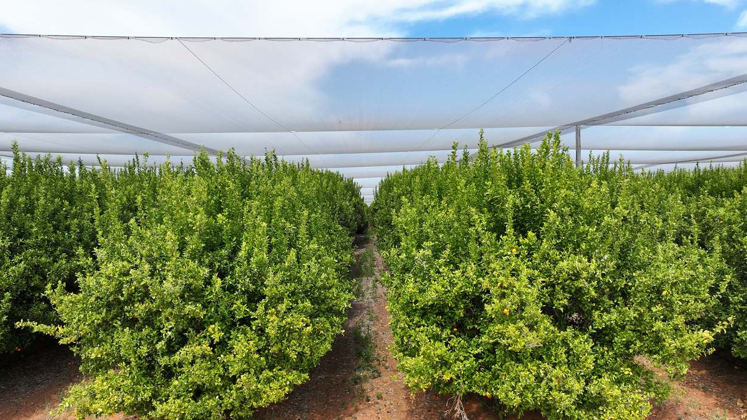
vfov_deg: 42.8
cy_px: 234
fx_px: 535
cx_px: 364
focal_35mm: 27
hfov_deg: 69.8
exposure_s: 1/3200
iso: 110
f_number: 2.8
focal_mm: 12.29
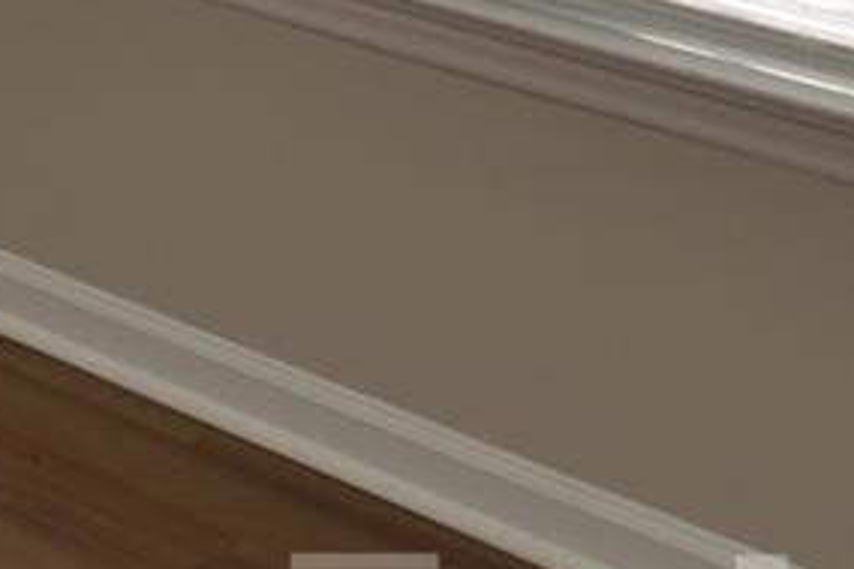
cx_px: -1633
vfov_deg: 10.9
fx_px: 2394
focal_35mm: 101
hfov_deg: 11.8
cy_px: -911
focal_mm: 14
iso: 200
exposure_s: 1/100
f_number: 5
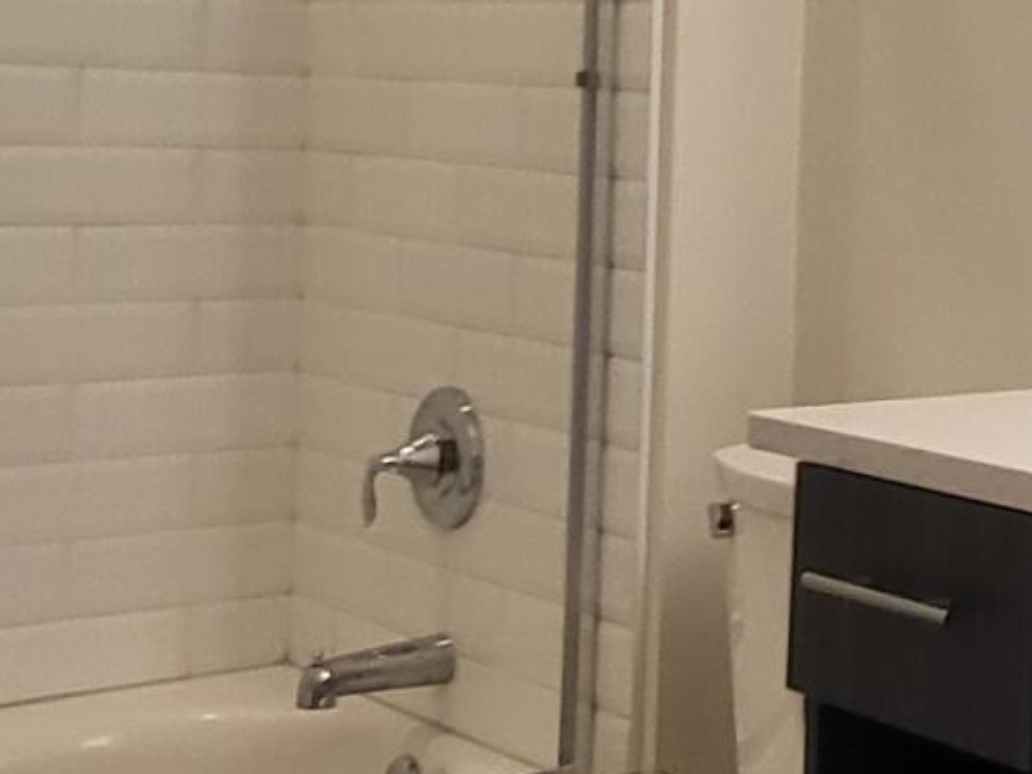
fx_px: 2325
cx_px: 1439
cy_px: 97
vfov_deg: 18.6
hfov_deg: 21.8
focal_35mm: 78
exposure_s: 1/60
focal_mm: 1.74
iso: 125
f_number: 2.2
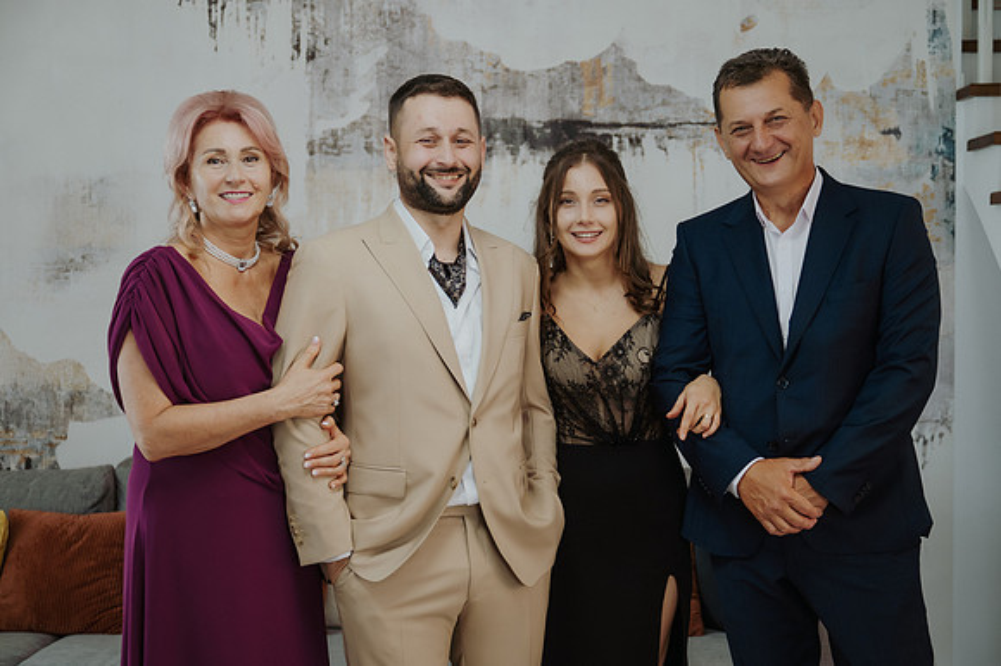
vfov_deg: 27.6
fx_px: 1356
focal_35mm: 49
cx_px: 501
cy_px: 339
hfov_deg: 40.5
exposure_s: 1/125
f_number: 2.8
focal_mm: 46
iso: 800
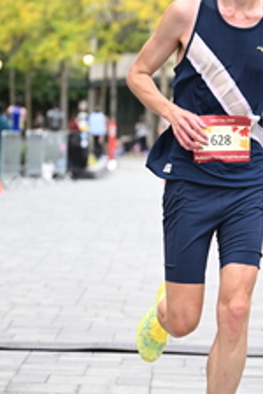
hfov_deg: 8.0
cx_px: 241
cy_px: 180
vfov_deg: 12.0
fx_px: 1874
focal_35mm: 171
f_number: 2.8
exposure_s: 1/1250
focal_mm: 70
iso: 1600
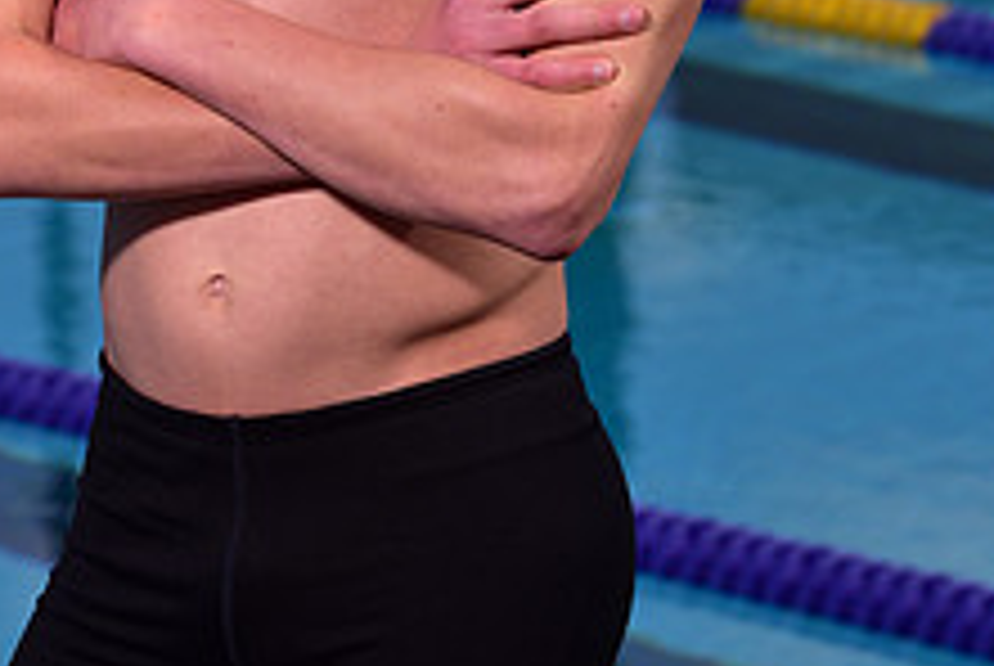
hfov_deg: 5.1
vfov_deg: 3.4
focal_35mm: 406
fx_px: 11225
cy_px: -302
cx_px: 349
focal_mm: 155
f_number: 9
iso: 80
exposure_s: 1/250
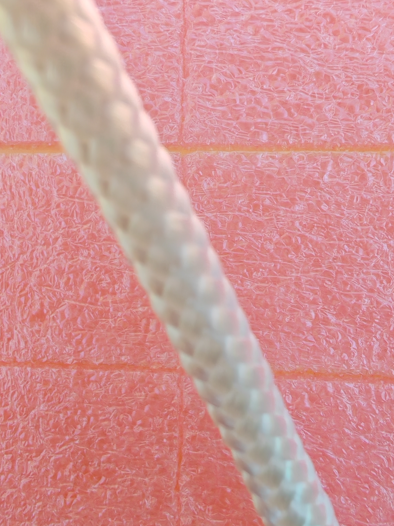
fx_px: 516
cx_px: 196
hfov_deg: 41.8
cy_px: 217
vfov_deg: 53.7
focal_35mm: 34
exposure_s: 1/130
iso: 50
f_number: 2.2
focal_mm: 1.96
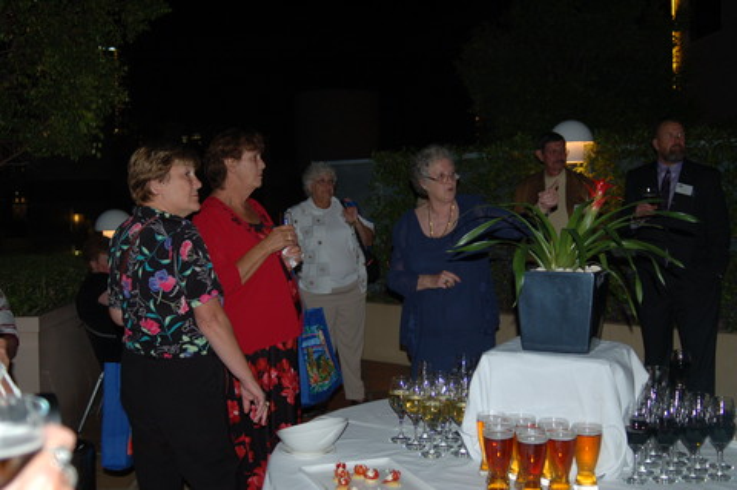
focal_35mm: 42
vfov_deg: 31.8
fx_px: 859
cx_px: 368
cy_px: 245
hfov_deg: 46.4
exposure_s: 1/60
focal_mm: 28
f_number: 3.3
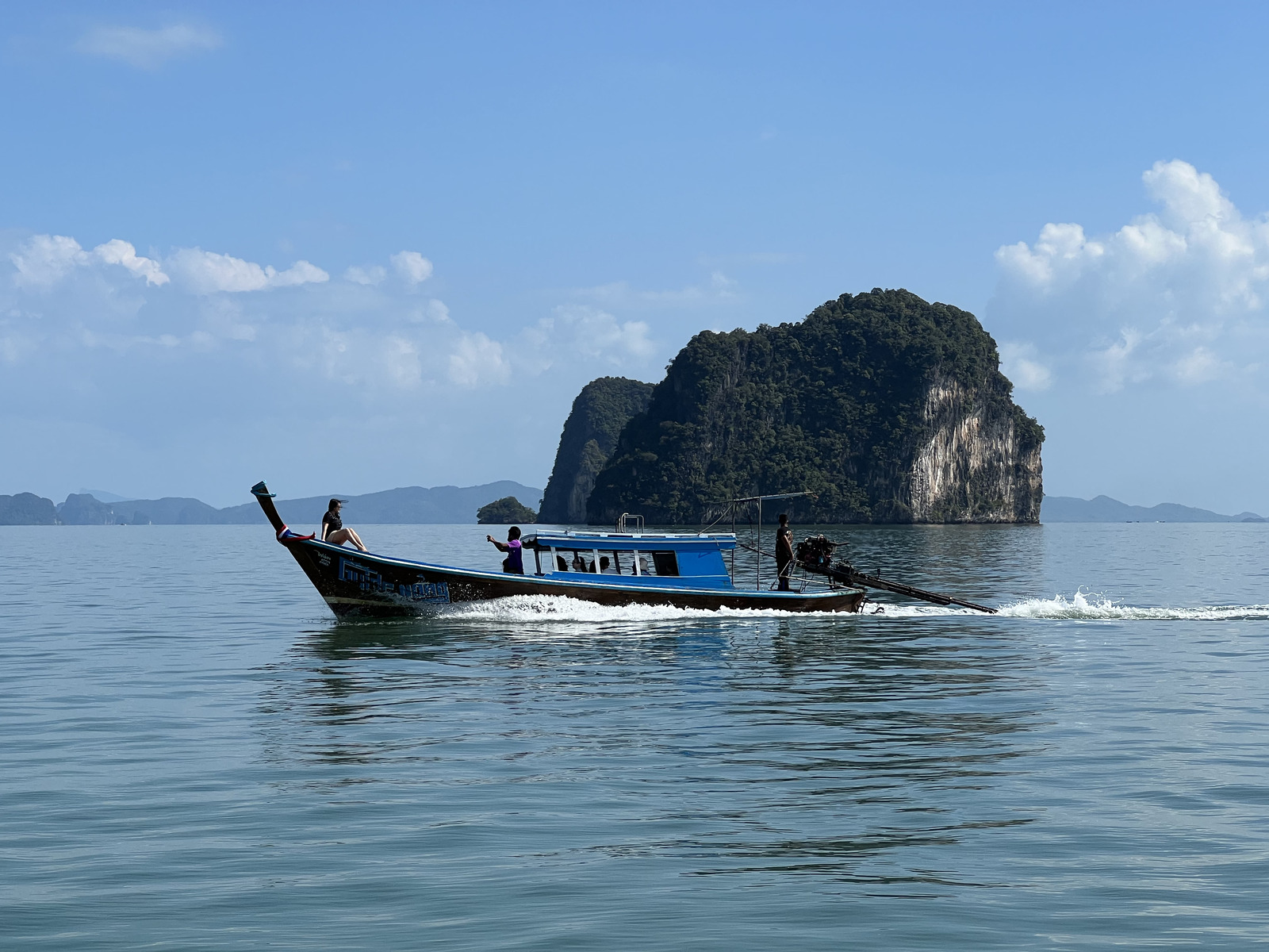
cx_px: 634
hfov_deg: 25.3
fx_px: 2823
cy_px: 476
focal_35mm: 77
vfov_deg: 19.1
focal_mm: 9
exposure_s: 1/1292
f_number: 2.8
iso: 32
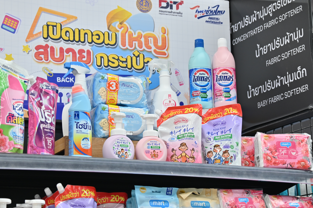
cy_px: 72
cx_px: 135
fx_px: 1051
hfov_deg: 16.9
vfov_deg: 11.3
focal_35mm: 121
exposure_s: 1/100
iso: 450
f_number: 4.5
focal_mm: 92
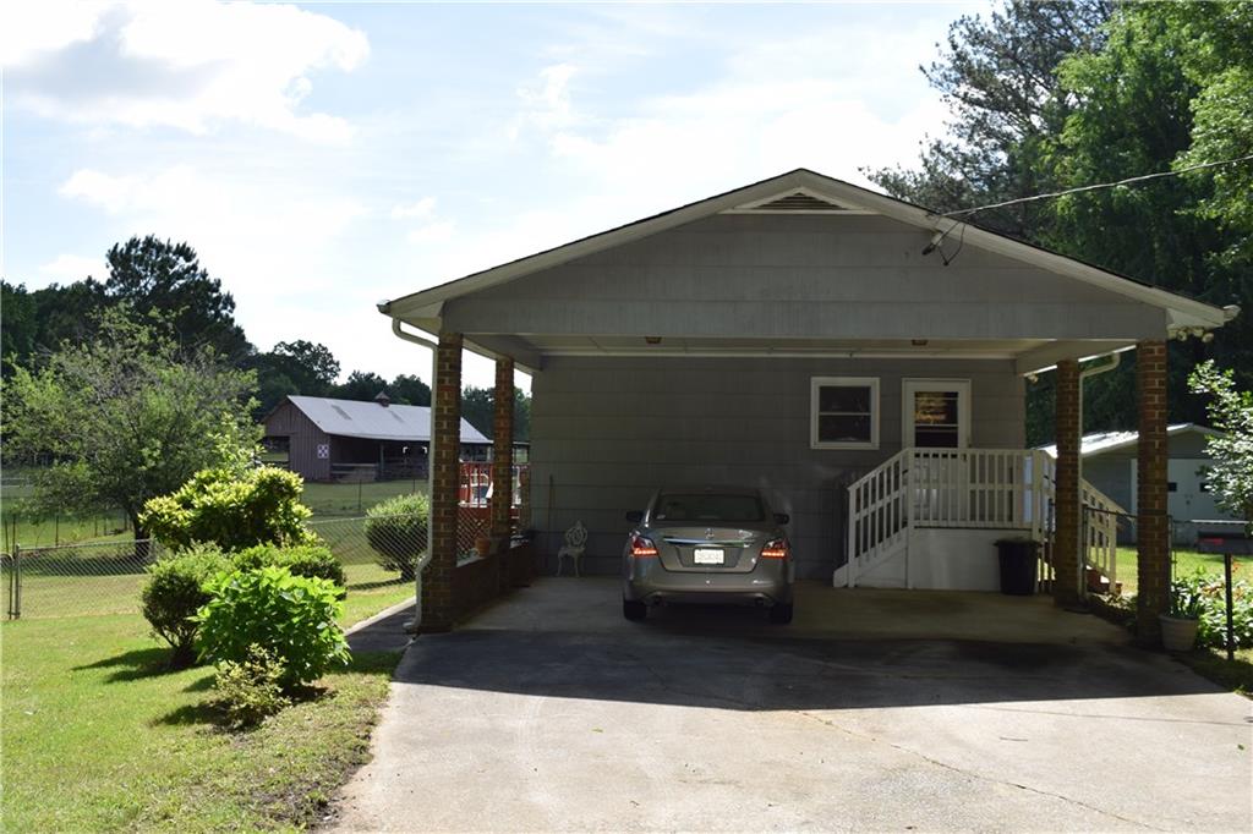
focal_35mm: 36
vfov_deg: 36.8
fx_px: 1253
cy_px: 417
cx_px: 626
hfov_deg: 53.1
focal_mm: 24
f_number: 8
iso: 100
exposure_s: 1/200
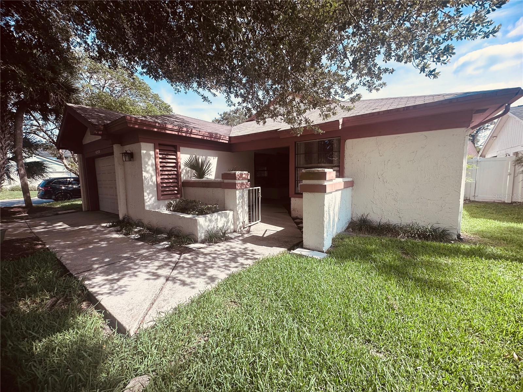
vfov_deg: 85.7
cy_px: 196
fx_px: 212
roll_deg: +1.5
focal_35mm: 14
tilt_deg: -5.7
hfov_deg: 102.1
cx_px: 262
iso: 40
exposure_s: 1/932
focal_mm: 2.22
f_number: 2.2
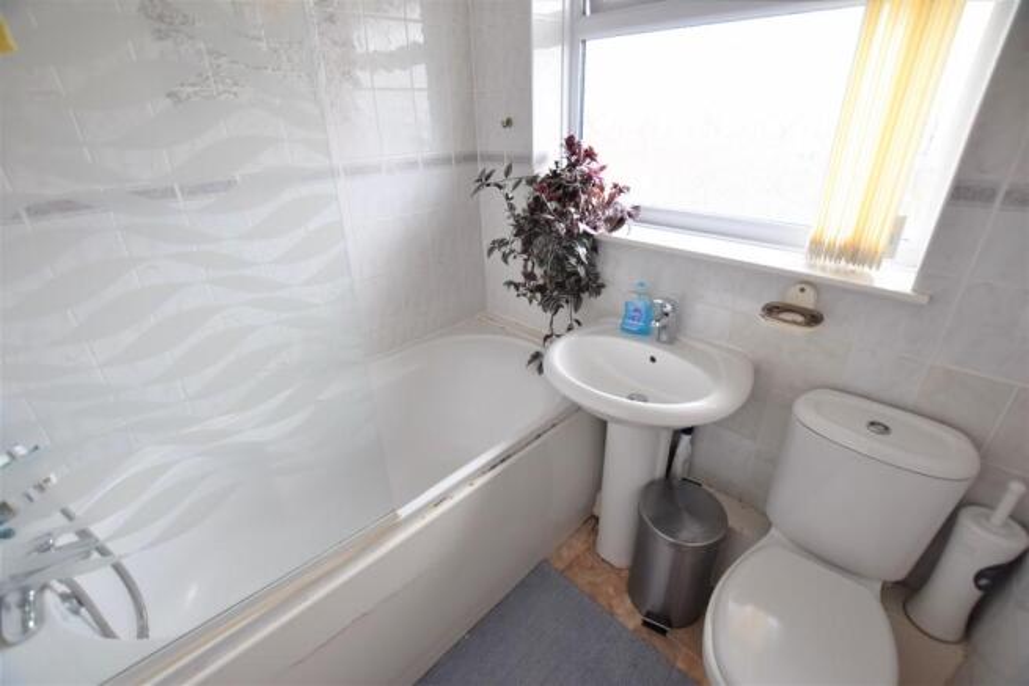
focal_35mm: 15
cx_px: 514
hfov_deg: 100.4
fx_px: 429
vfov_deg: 77.4
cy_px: 343
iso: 200
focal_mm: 10
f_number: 4
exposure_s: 1/60
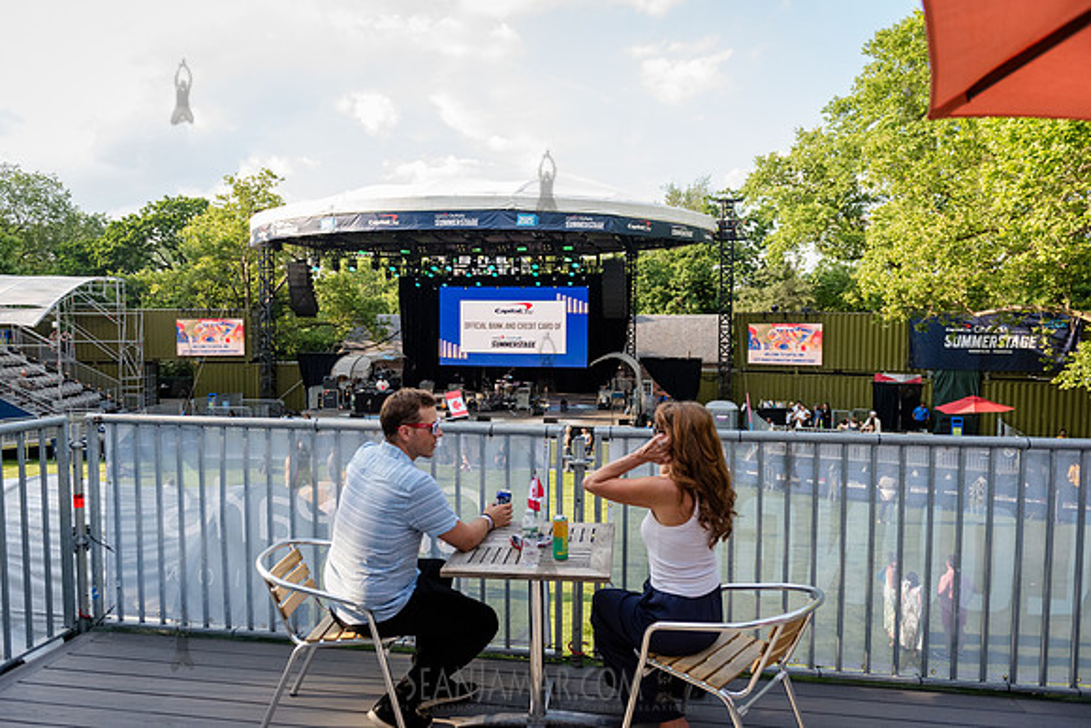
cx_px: 546
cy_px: 364
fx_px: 728
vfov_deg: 53.2
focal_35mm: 24
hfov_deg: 73.7
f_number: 3.2
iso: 2000
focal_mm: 24
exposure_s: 1/4000
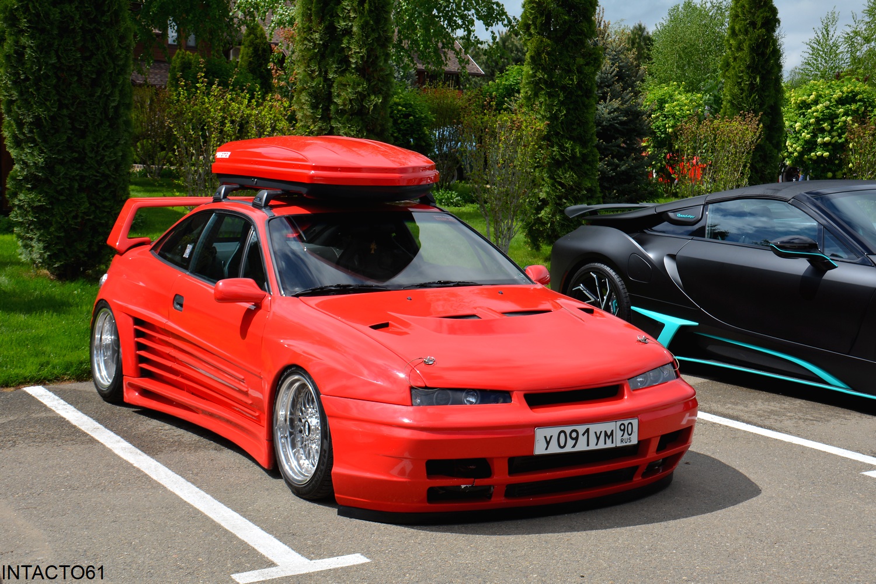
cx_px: 438
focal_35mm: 57
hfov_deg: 35.1
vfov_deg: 23.8
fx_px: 1387
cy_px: 292
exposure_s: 1/320
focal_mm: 38
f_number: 9
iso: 100
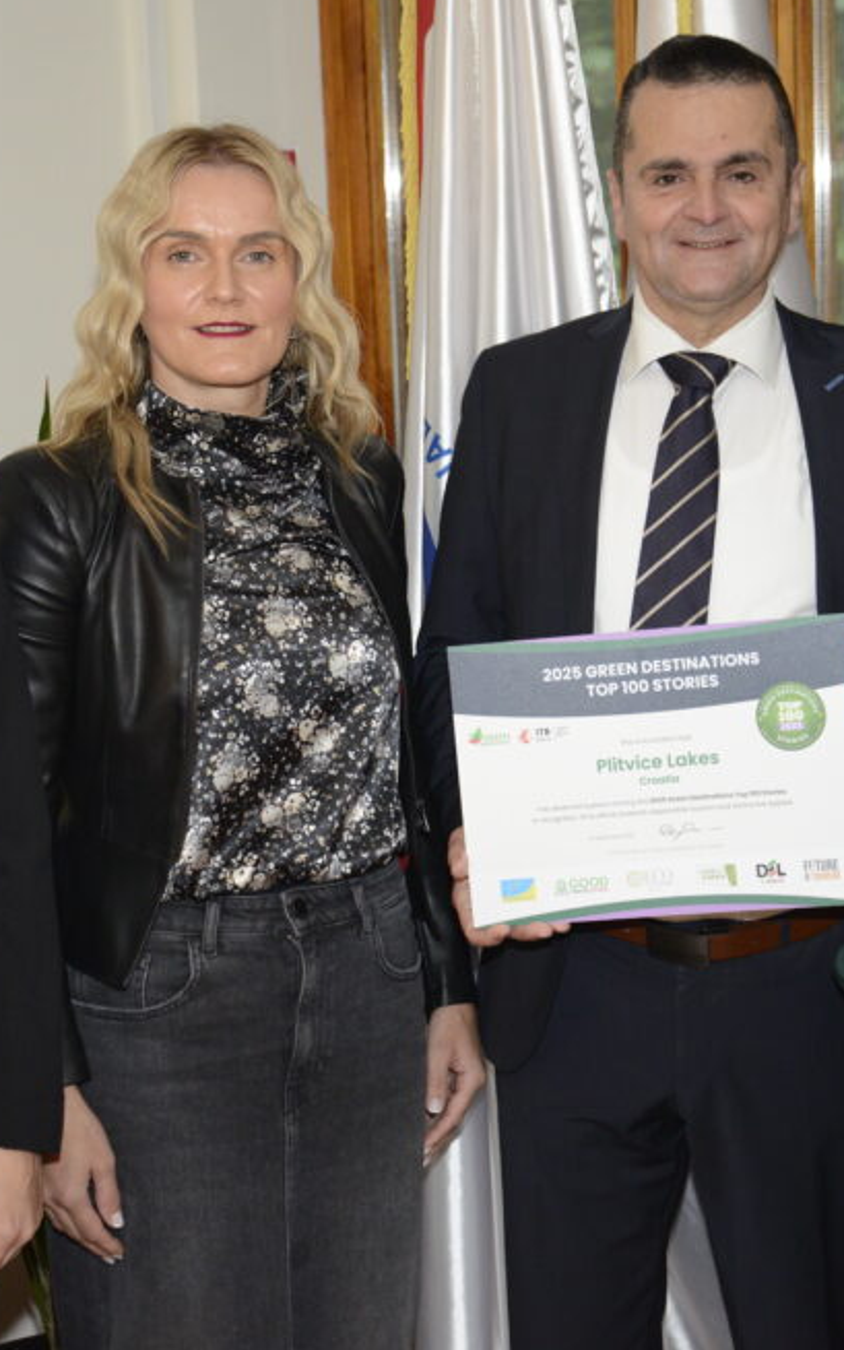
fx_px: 3053
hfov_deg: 15.7
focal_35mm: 83
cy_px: 655
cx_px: 464
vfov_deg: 24.9
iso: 2000
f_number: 4.5
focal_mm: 52
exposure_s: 1/60
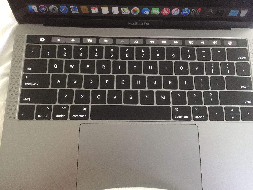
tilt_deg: -84.2
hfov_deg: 61.7
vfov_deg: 48.2
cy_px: 95
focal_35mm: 29
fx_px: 212
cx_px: 126
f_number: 2.2
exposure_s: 1/17
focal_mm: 4.15
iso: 400
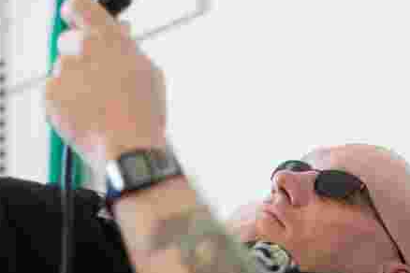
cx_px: 235
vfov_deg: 12.6
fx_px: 1230
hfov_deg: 18.9
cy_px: 215
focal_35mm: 108
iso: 200
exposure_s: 1/60
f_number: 2
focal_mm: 50
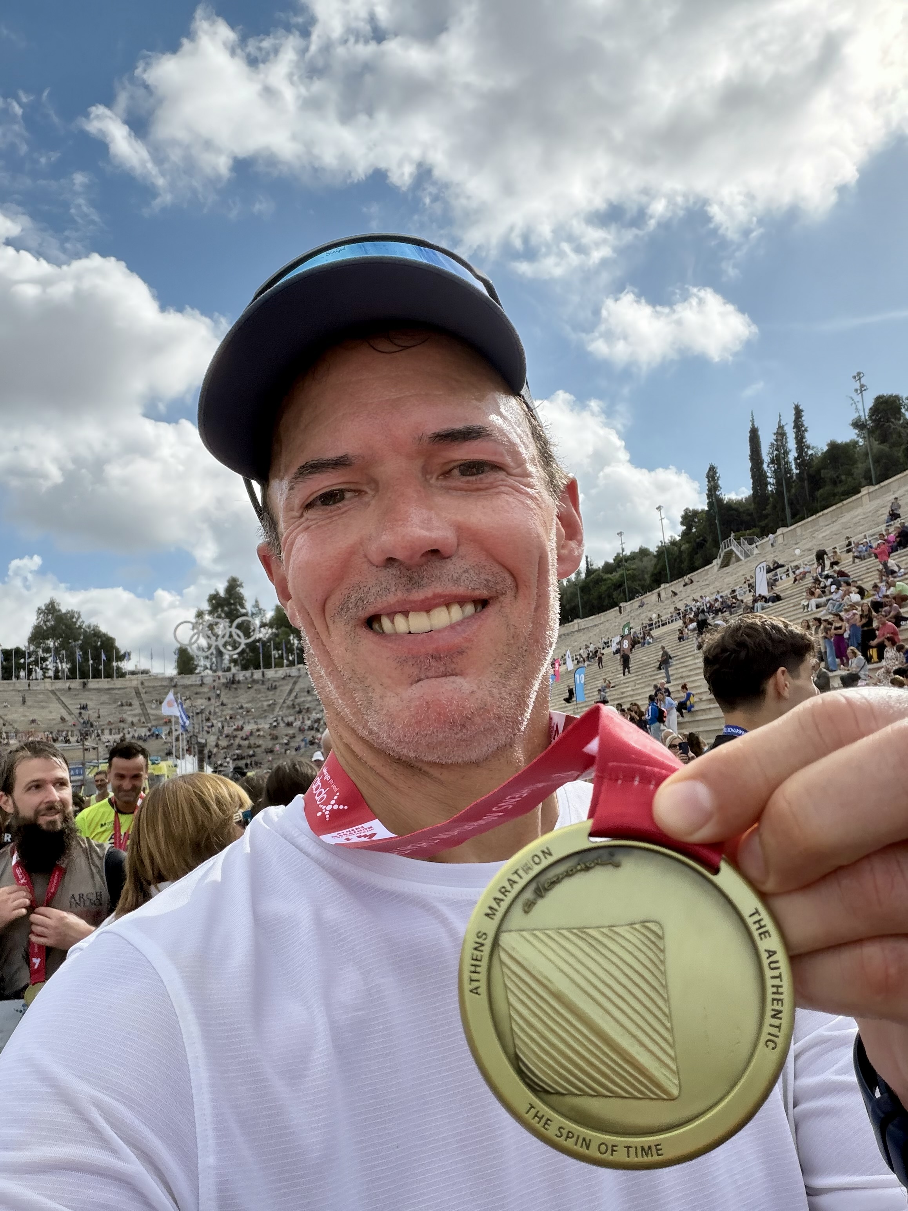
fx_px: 1049
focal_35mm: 30
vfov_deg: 60.0
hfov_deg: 46.8
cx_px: 454
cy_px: 606
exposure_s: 1/1242
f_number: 1.9
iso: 40
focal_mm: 2.71
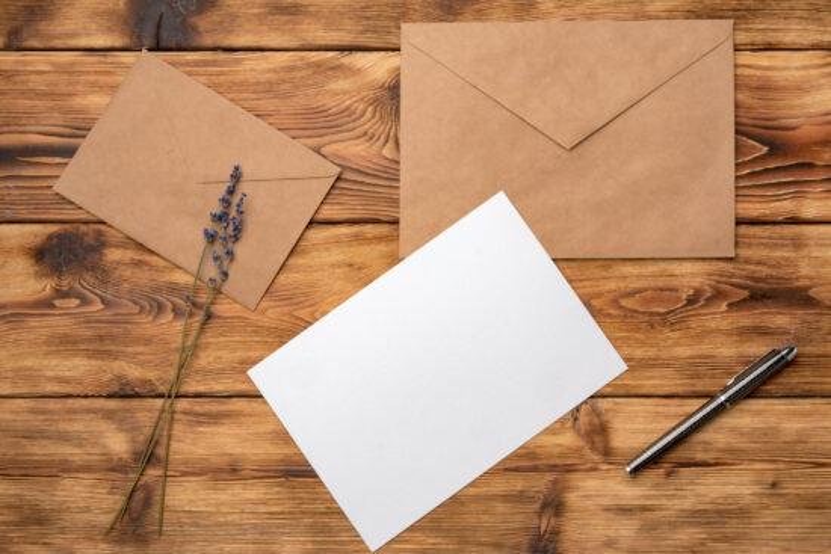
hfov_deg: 36.2
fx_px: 1270
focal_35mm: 55
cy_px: 277
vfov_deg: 24.6
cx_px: 416
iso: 64
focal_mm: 55
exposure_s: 1/160
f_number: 13
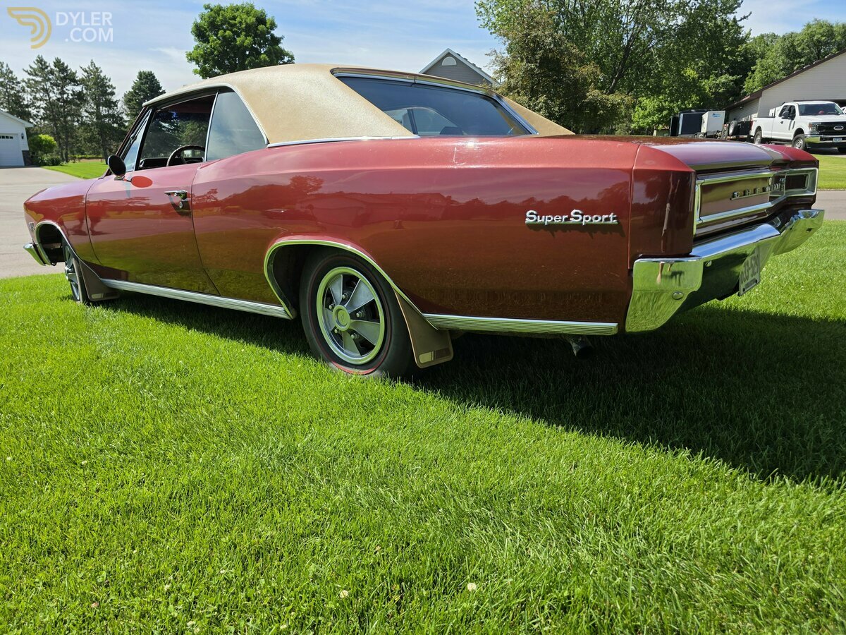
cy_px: 318
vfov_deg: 58.9
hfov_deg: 73.9
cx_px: 423
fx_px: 562
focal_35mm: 23
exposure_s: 1/3972
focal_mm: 6.3
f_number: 1.7
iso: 80
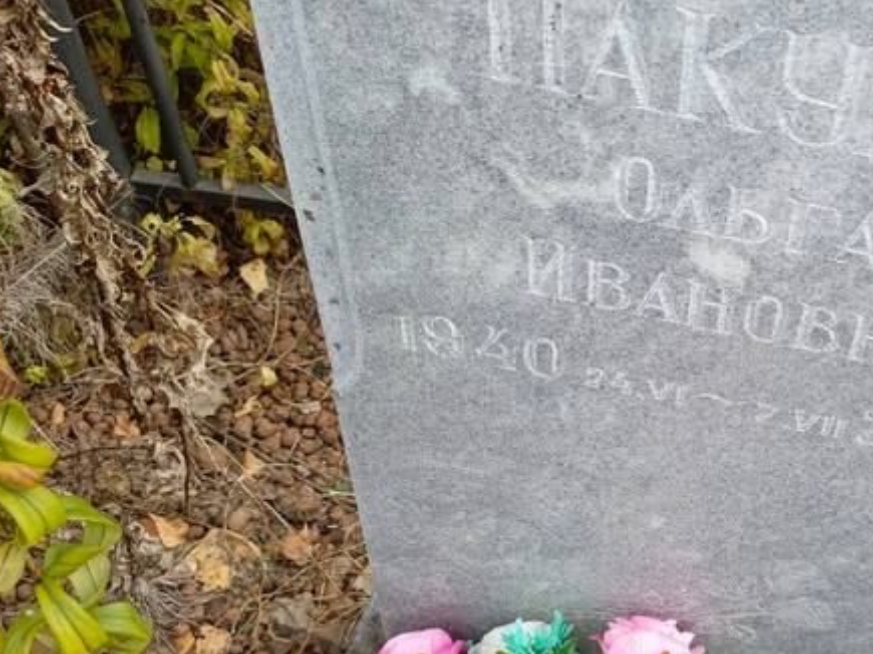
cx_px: 773
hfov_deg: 38.6
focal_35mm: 46
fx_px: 1160
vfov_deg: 31.5
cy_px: 375
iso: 111
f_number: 1.69
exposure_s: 1/216
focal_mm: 4.76
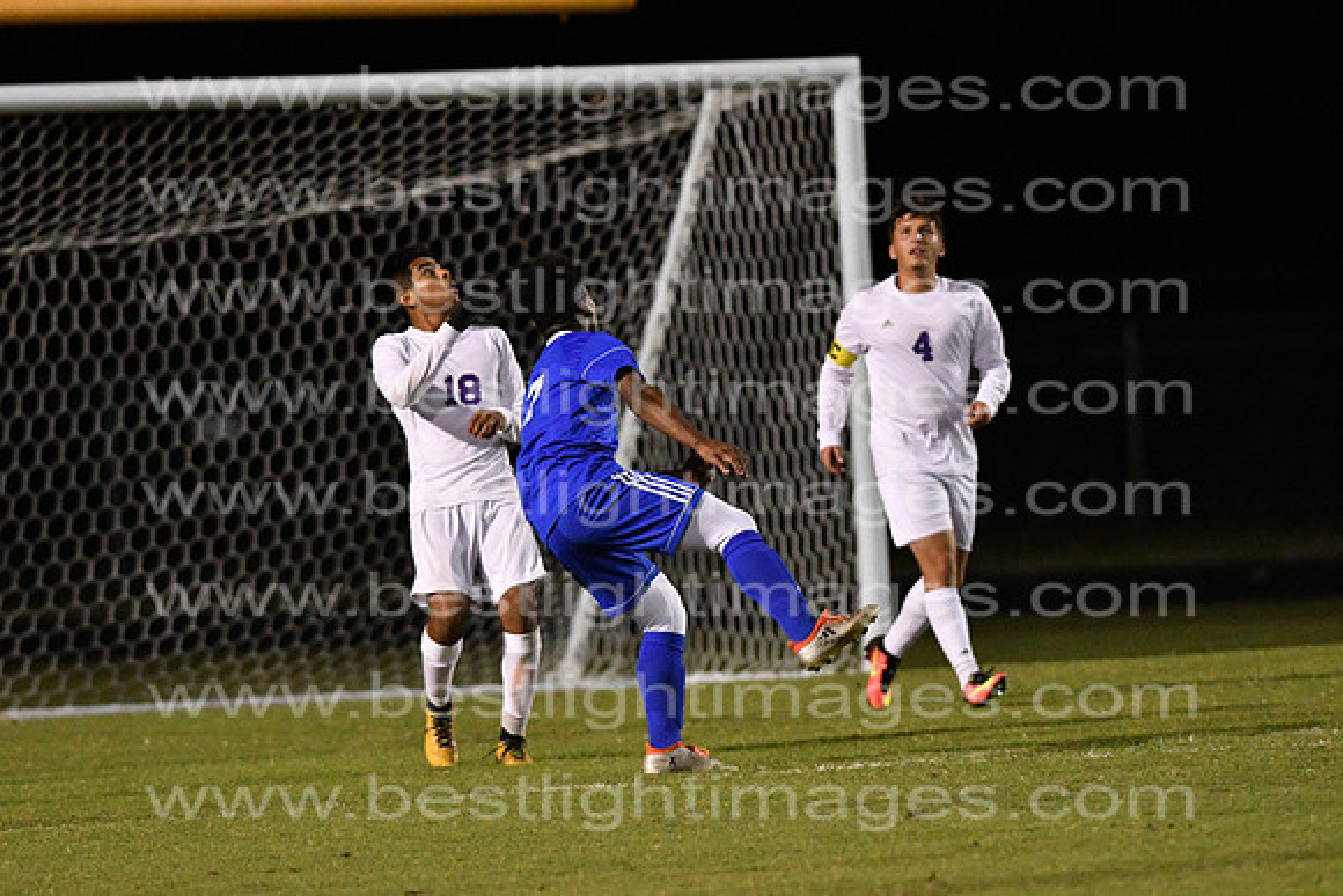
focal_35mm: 450
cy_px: 448
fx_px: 16791
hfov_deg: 4.6
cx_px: 672
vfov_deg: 3.1
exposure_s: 1/800
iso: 10000
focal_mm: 300
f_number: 3.5
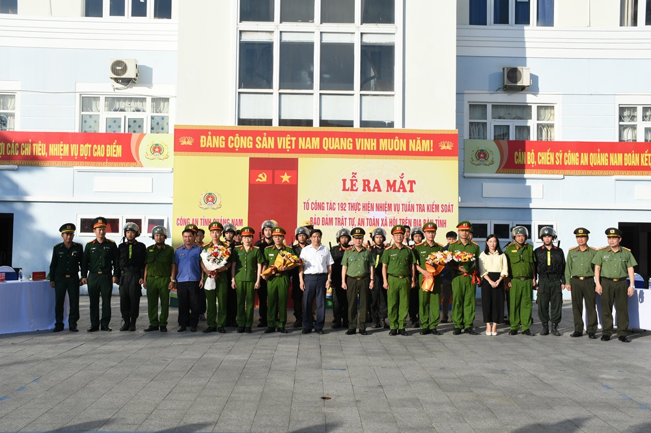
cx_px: 326
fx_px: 615
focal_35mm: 34
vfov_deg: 38.9
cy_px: 216
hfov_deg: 55.8
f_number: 9
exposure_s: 1/320
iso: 200
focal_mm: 23
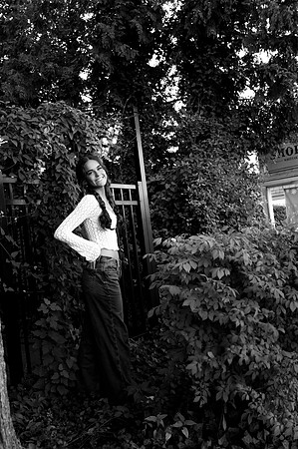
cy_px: 224
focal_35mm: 32
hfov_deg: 40.4
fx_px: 404
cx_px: 149
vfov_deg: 58.0
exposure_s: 1/1000
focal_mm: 32.5
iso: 1600
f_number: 4
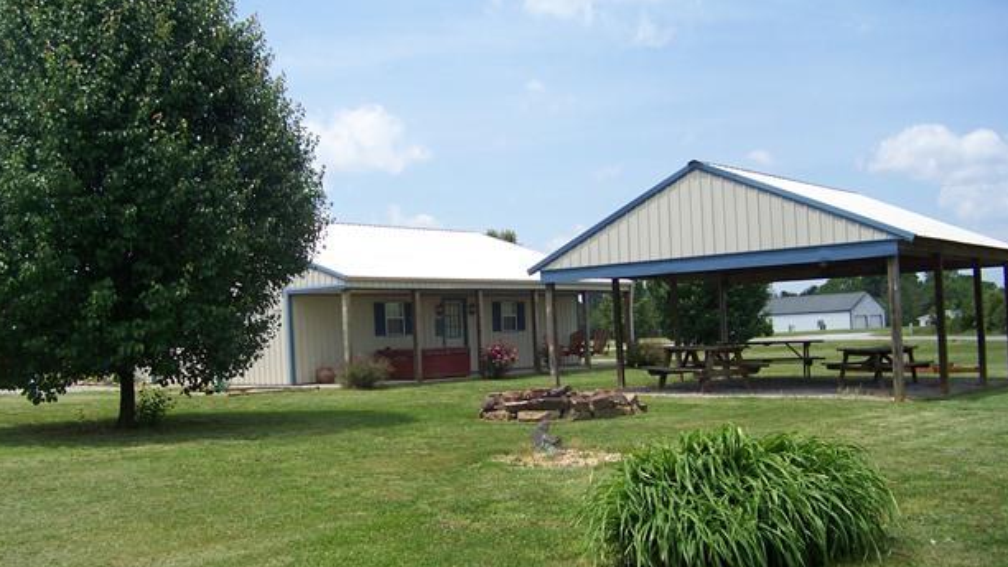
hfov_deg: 49.4
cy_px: 330
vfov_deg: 28.9
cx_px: 492
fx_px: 1096
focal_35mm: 41
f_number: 2.8
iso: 64
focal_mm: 5.85
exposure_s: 1/1000
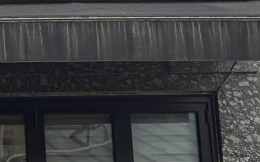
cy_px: 158
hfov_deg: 16.6
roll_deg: +0.6
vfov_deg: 11.9
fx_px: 772
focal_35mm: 109
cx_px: -179
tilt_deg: +8.5
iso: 80
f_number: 1.78
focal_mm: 6.76
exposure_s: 1/612
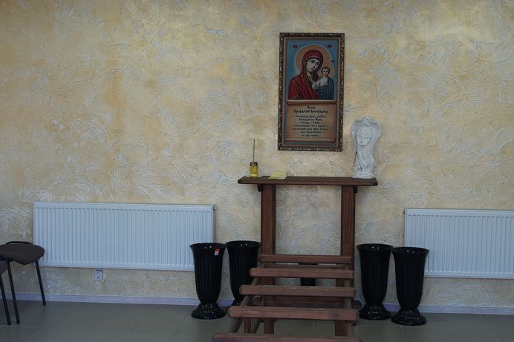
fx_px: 714
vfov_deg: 27.0
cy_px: 157
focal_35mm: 50
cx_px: 266
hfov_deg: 39.6
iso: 125
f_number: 4
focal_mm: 24
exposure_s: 1/60
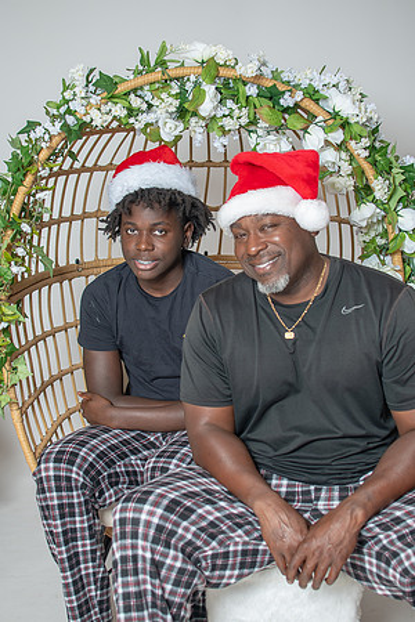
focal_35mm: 52
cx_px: 208
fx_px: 899
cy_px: 311
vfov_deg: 38.2
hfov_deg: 26.0
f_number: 3.2
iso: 100
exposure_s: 1/250
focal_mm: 35
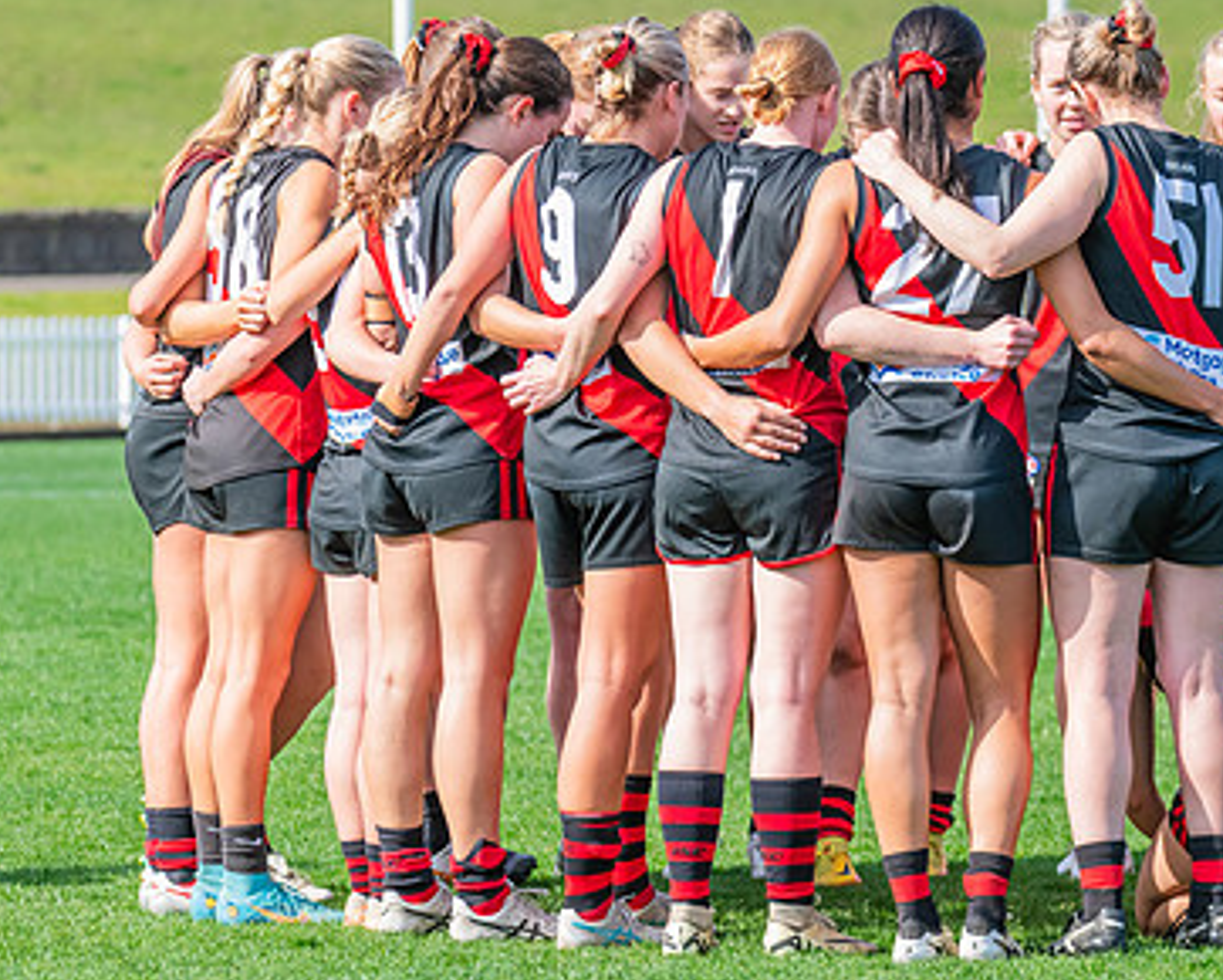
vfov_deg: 4.0
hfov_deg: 5.0
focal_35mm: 387
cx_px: 936
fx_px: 14015
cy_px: 364
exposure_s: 1/1250
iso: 800
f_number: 8
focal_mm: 210
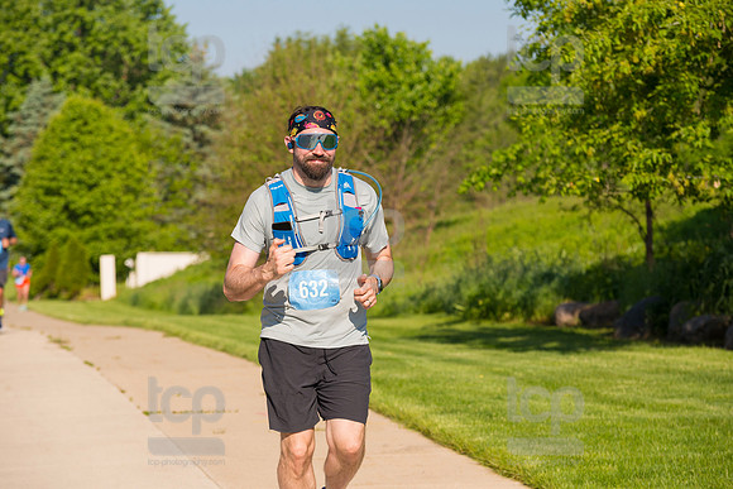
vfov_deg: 11.4
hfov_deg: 17.1
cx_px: 366
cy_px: 244
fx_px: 2444
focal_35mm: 120
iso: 400
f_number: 5.6
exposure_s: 1/2000
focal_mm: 120
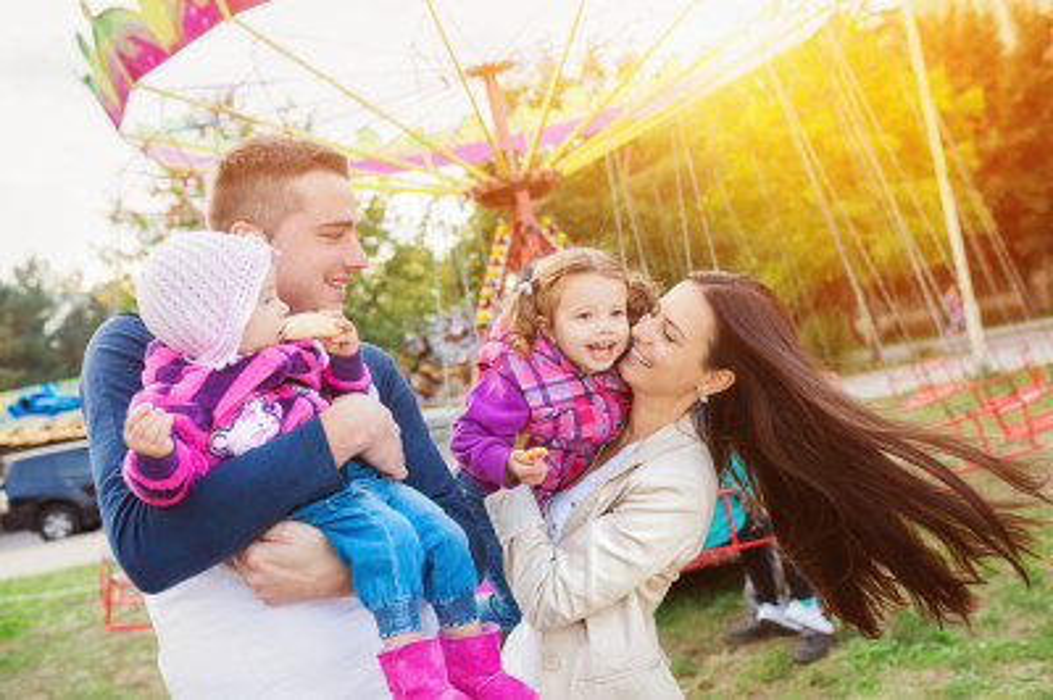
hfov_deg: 54.5
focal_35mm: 35
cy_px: 350
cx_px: 526
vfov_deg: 37.8
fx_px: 1023
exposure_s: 1/400
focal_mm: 35
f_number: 3.5
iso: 400
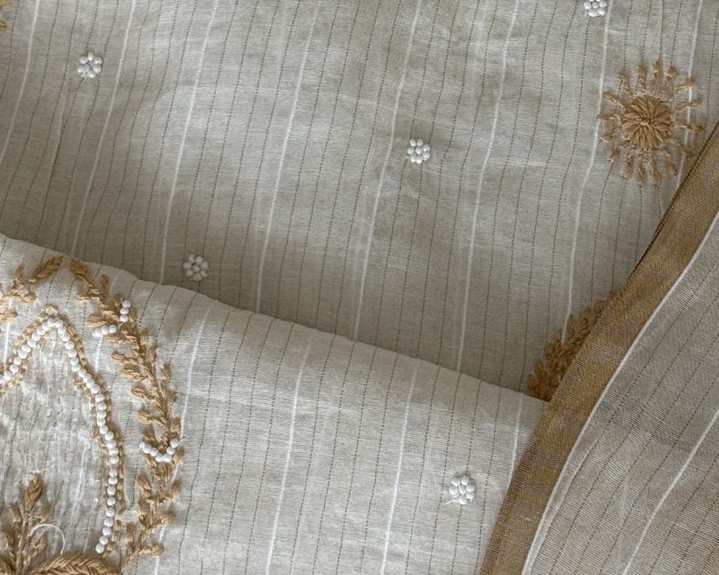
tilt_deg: -68.7
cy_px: -177
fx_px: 2723
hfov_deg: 15.0
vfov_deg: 11.7
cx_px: 440
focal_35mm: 128
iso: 100
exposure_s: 1/65
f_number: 1.78
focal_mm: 6.76
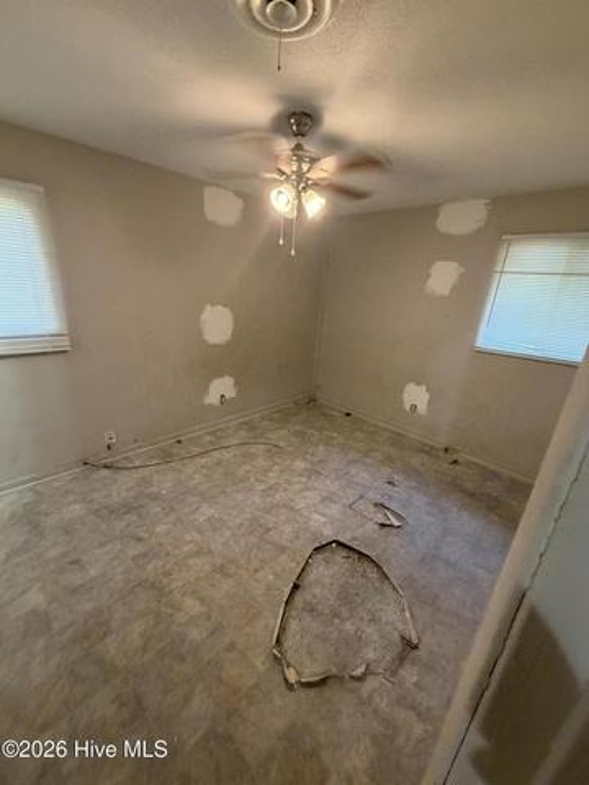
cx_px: 294
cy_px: 392
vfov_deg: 102.1
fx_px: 318
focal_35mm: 14
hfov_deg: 85.7
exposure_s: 1/60
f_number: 2.2
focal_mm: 2.22
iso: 400
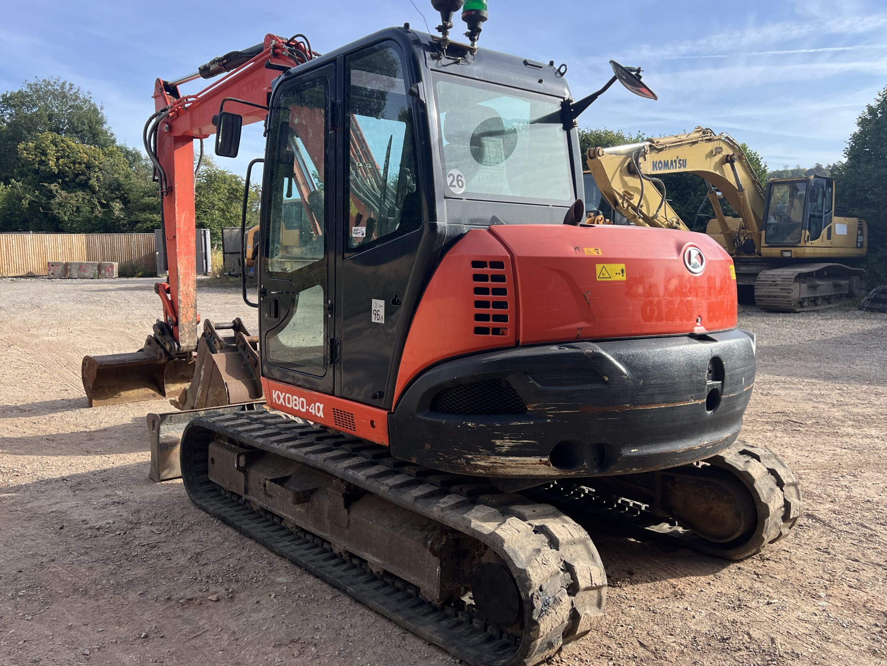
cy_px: 327
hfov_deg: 59.9
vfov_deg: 46.8
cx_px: 416
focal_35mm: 30
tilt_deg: -5.8
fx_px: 769
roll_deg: +1.4
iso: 50
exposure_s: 1/1838
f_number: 1.5
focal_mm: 5.7
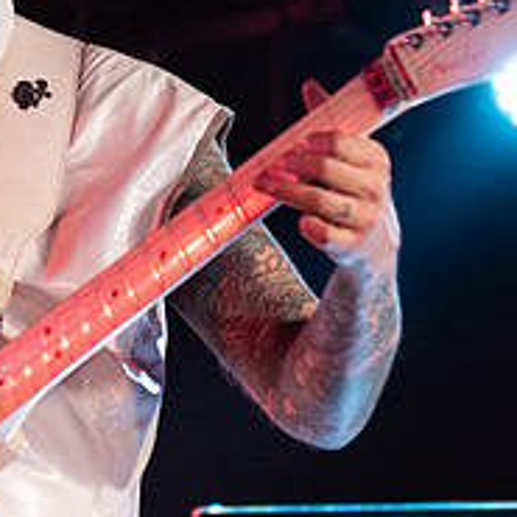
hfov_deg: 7.2
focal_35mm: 243
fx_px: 4106
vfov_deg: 7.2
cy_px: -38
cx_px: 15
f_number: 3.5
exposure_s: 1/200
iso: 2000
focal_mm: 70
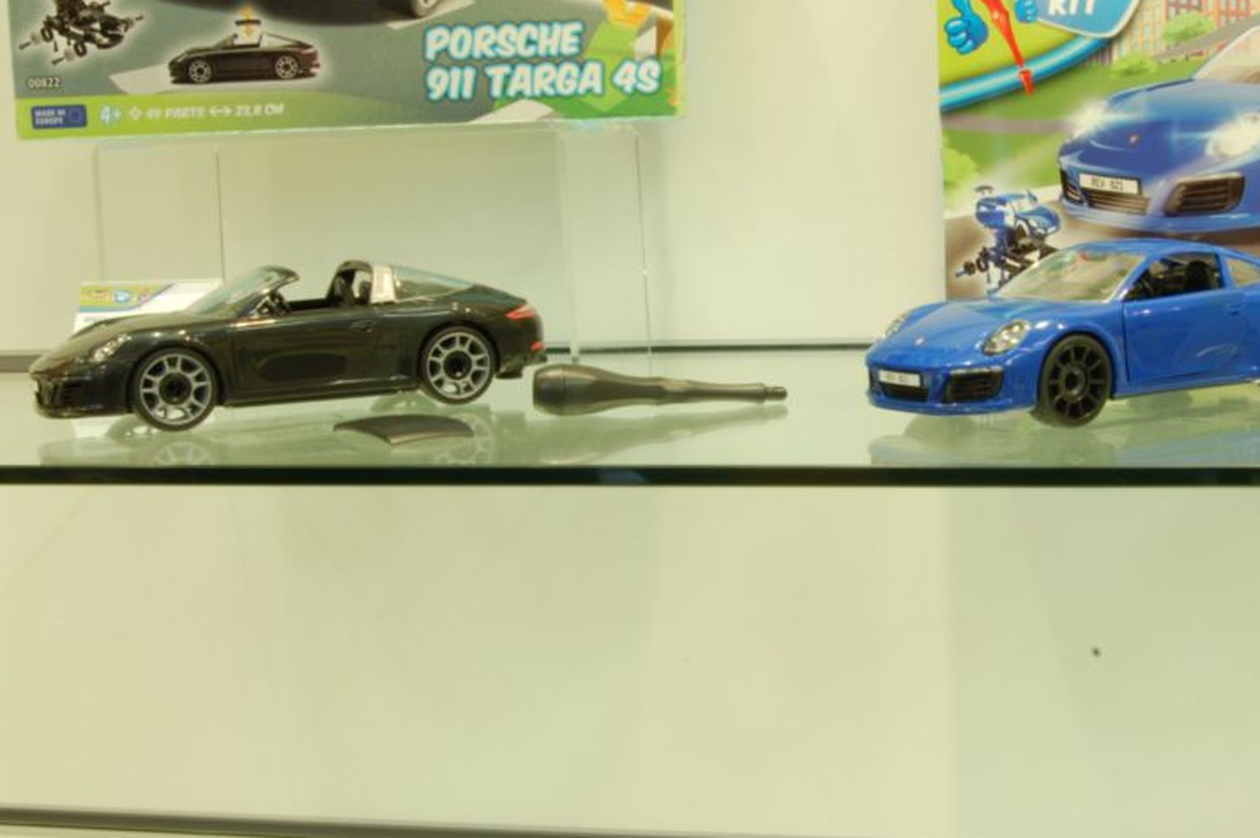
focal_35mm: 56
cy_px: 369
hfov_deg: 35.4
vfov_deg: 24.1
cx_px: 815
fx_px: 1958
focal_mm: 26
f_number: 25
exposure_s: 1.6
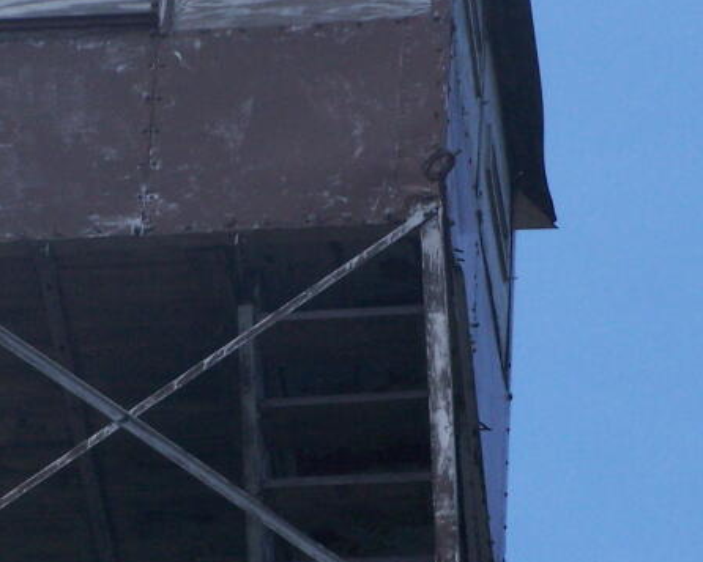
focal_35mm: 356
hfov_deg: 5.4
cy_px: 208
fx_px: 7409
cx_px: 301
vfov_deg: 4.3
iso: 200
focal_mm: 26.4
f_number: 6.3
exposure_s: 1/800
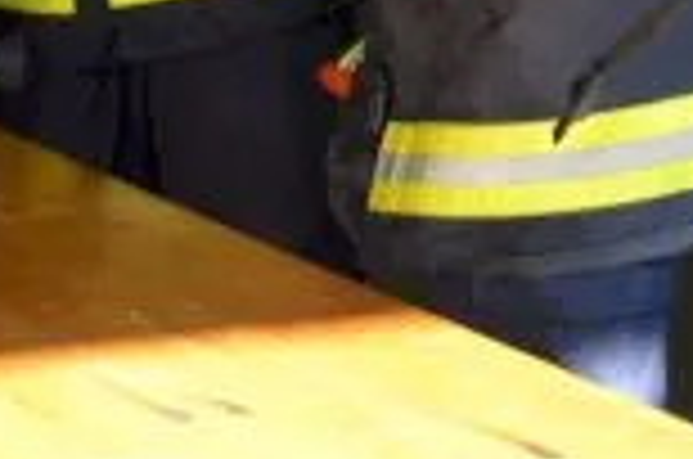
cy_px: -320
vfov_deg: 5.3
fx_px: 4879
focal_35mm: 254
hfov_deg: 8.1
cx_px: 423
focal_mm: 40
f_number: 4.5
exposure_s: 1/250
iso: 1600
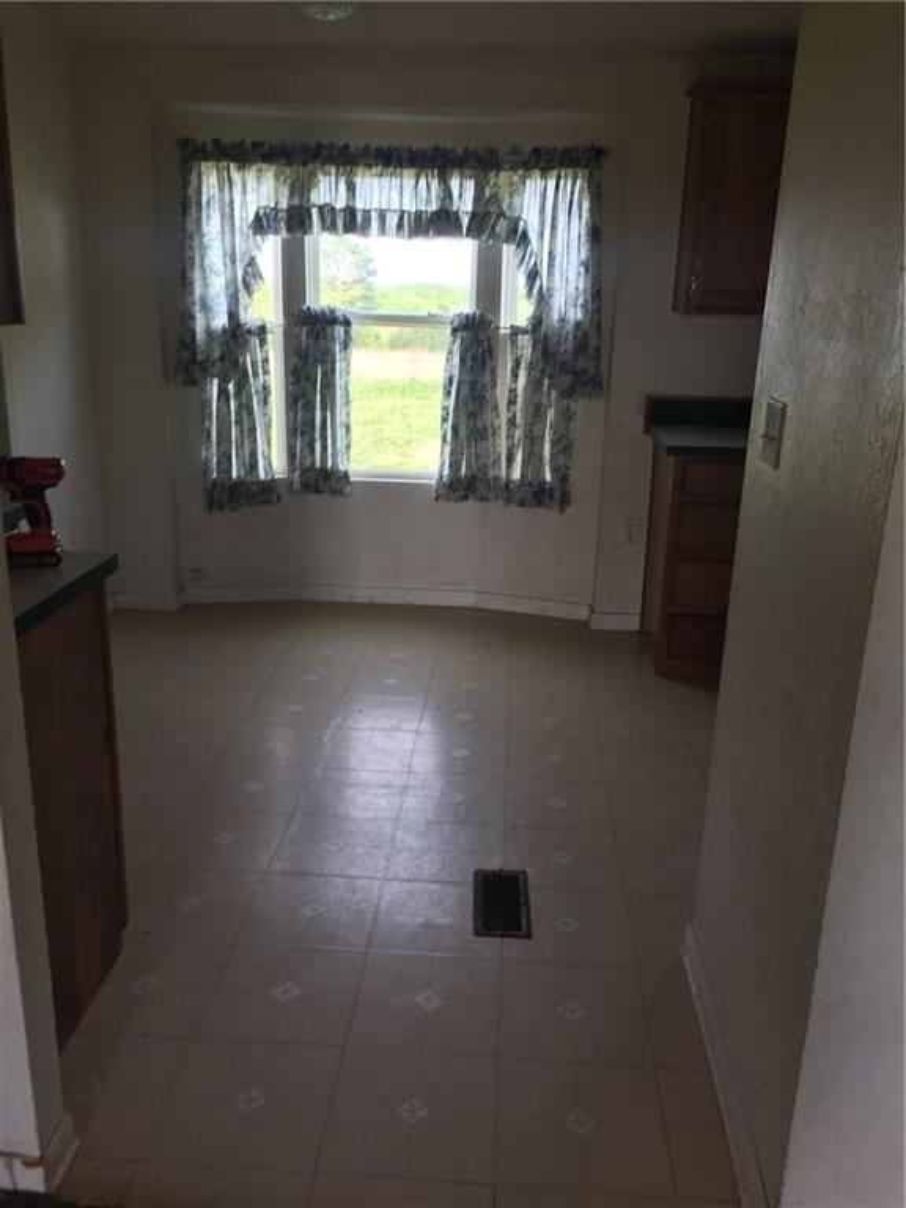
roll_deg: -2.7
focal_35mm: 29
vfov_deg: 61.7
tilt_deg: -15.4
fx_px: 1012
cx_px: 453
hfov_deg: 48.2
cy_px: 604
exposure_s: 1/40
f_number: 2.2
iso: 40
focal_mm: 4.15
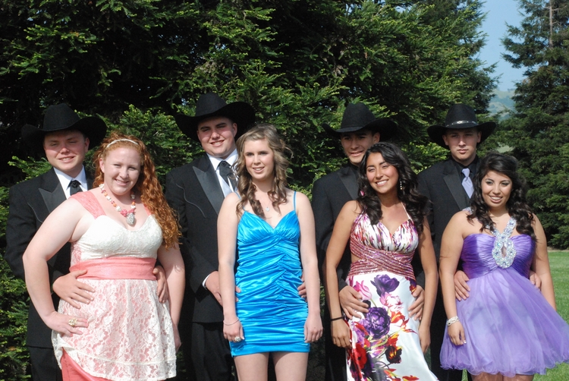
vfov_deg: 17.5
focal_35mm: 78
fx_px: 1234
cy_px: 190
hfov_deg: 26.0
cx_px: 284
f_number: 14
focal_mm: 52
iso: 1600
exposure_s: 1/800
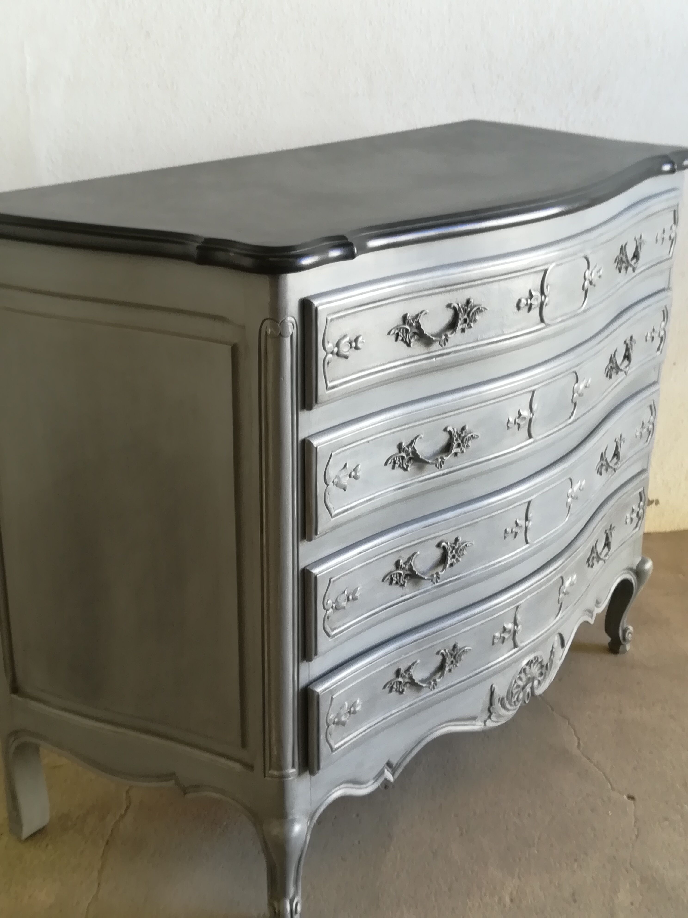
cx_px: 344
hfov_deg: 33.6
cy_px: 459
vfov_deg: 43.9
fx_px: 1140
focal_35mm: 43
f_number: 2.2
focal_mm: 3.83
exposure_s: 1/30
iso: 80
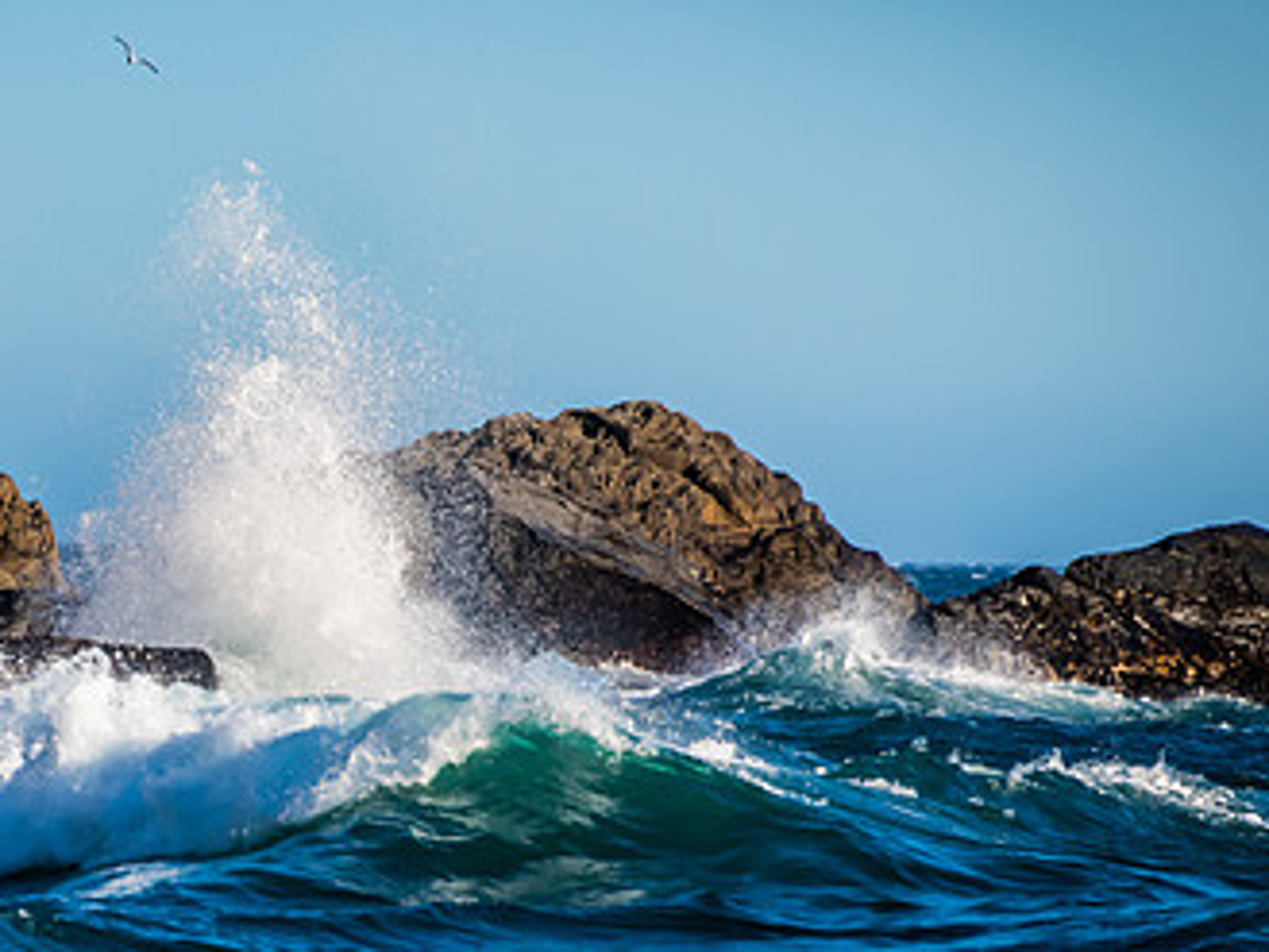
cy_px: 729
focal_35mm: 584
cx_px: 69
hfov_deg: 3.4
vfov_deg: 2.5
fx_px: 21417
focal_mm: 250
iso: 640
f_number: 6.3
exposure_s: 1/640
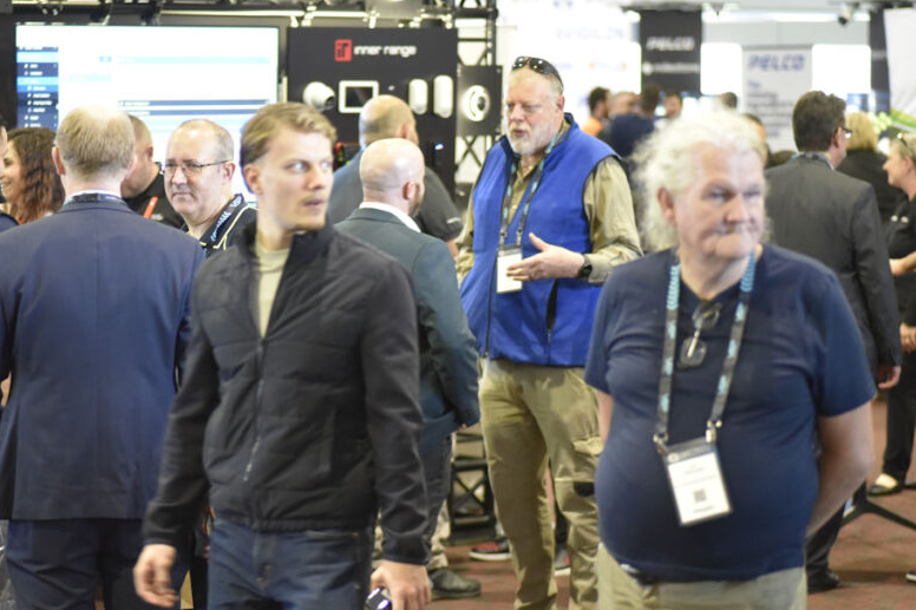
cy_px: 392
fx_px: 3358
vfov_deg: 10.4
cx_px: 372
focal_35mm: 132
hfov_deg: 15.5
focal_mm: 100
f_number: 2.8
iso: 5000
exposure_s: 1/125
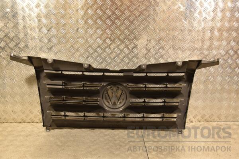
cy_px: 80
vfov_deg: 40.0
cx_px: 120
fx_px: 219
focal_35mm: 33
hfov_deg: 57.2
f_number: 5
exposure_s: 1/100
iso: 800
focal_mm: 22
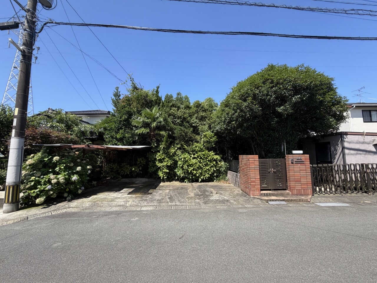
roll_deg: +1.1
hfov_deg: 102.1
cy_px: 142
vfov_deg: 85.7
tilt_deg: +5.6
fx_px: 152
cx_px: 188
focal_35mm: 14
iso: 40
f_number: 2.2
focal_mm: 2.22
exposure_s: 1/760
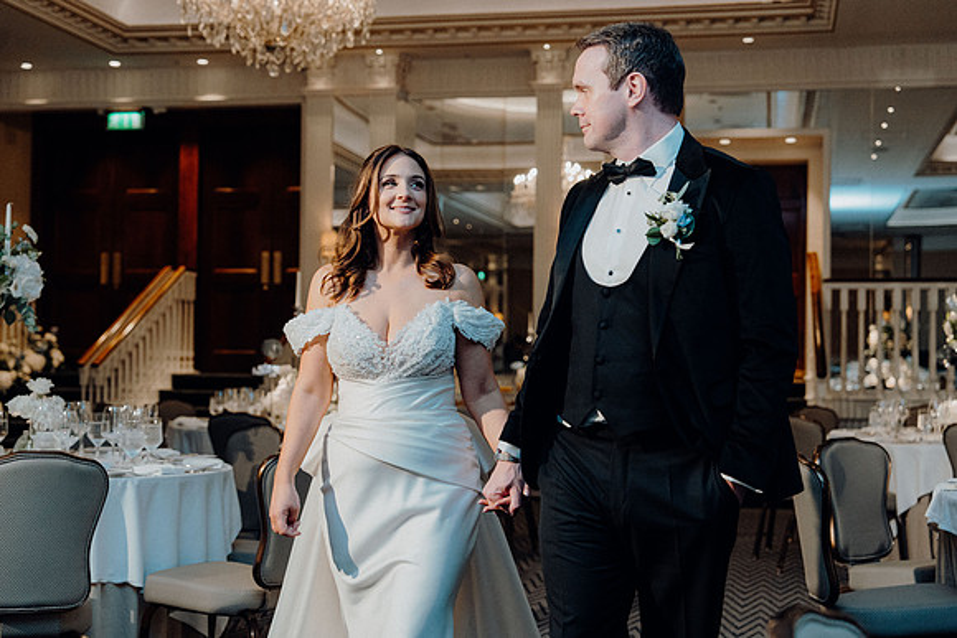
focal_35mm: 55
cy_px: 319
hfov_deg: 36.2
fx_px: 1462
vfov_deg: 24.6
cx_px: 478
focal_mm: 55
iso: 2500
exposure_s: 1/200
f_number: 3.5
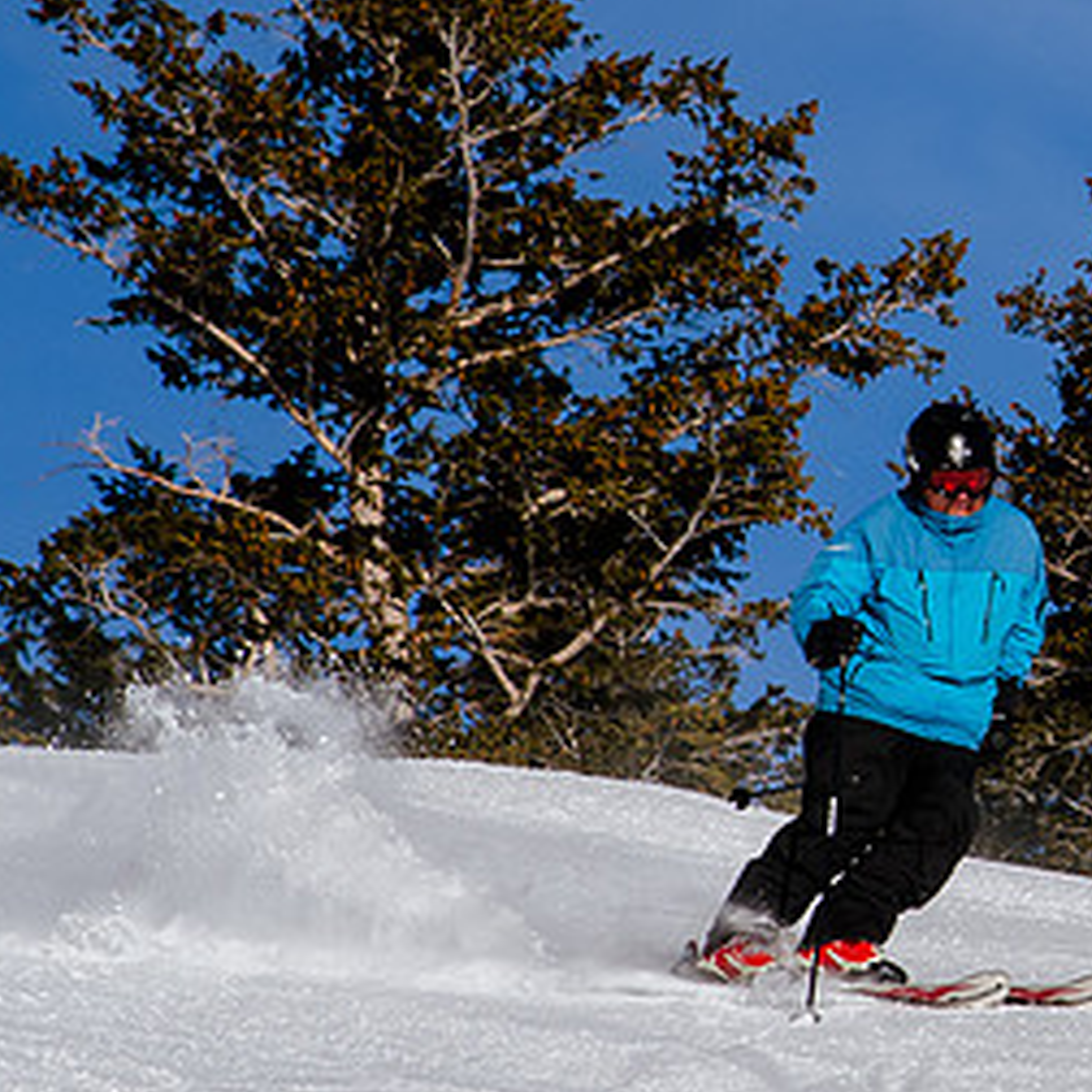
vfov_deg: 4.3
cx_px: 1621
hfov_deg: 4.3
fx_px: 14597
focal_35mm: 409
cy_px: 486
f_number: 8
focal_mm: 98
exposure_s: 1/1000
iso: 160
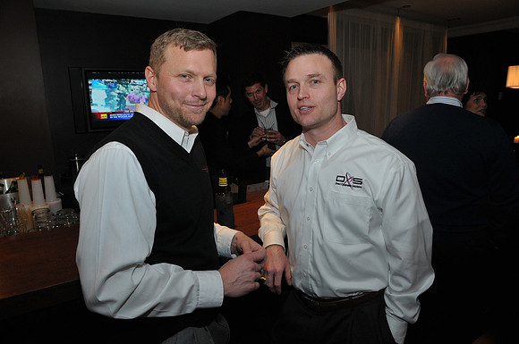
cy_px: 172
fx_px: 346
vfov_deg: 53.0
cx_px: 260
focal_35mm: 24
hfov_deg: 73.8
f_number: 5.6
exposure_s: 1/50
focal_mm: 16
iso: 500
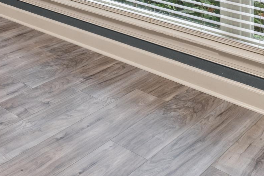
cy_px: -135
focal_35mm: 57
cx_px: -133
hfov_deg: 25.9
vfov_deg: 18.8
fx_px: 418
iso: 400
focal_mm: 10
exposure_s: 1
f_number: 8
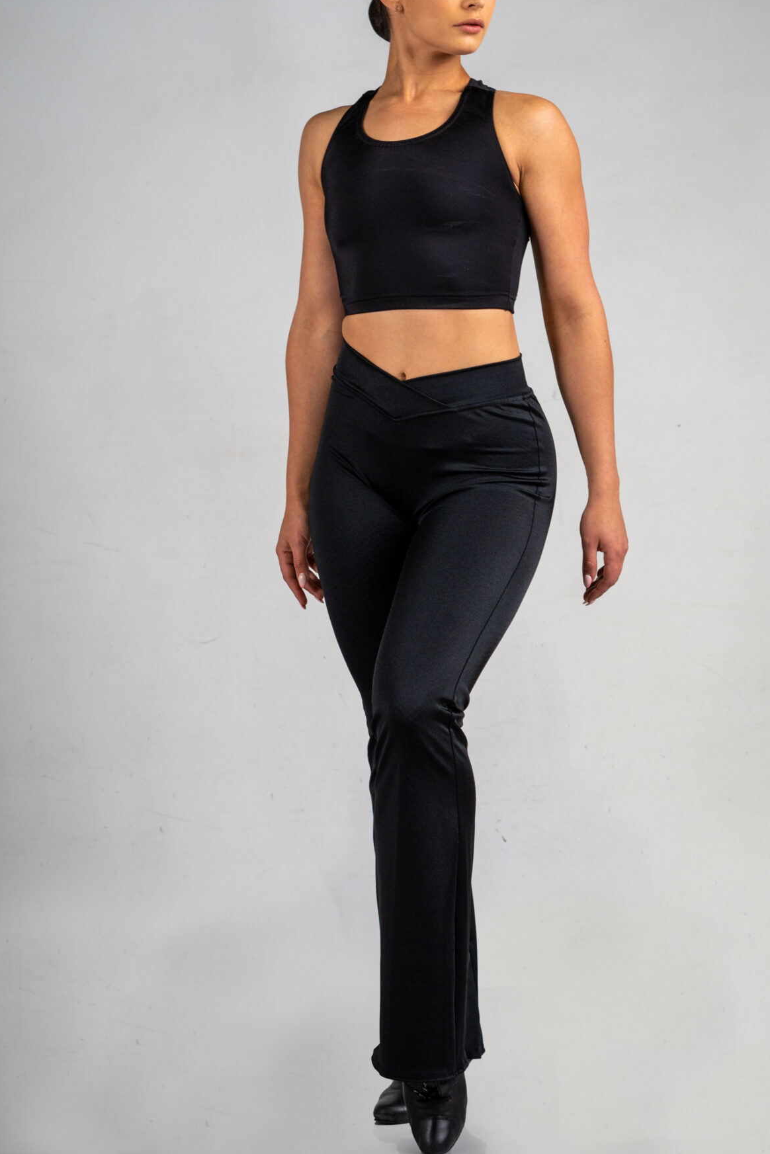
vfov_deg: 23.1
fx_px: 2822
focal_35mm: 88
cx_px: 423
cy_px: 478
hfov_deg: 15.5
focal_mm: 50
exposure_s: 1/160
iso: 250
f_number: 4
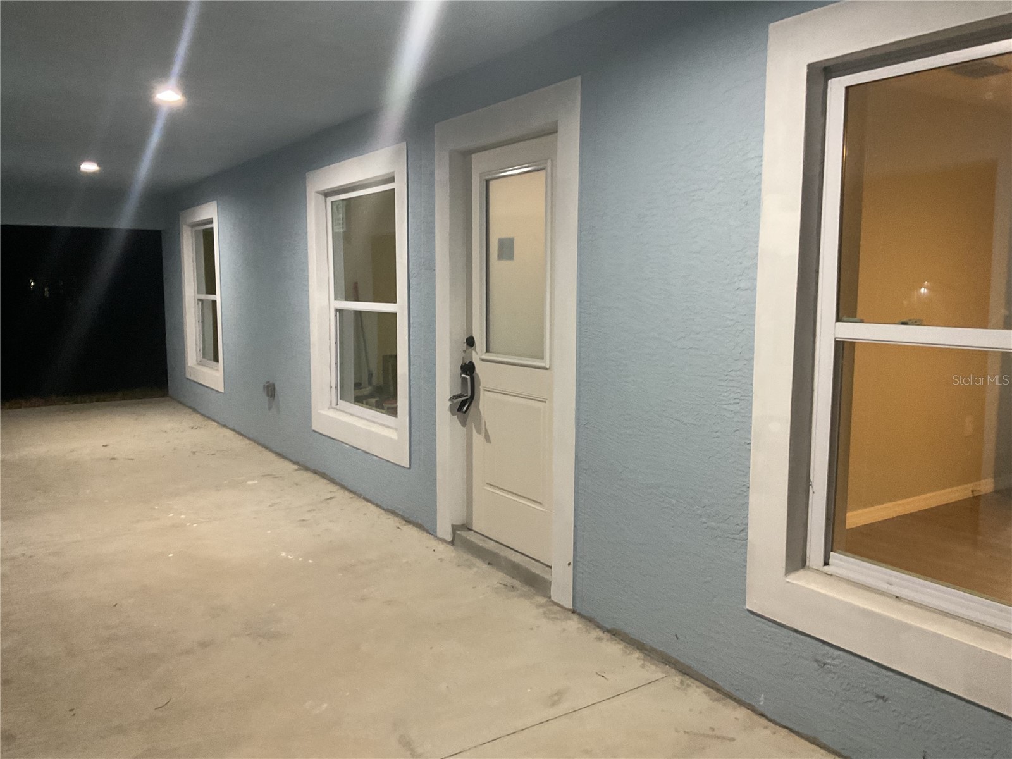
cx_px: 506
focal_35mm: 29
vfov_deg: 48.2
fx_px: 848
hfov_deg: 61.7
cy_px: 380
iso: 200
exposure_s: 1/60
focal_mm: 3
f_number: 1.8
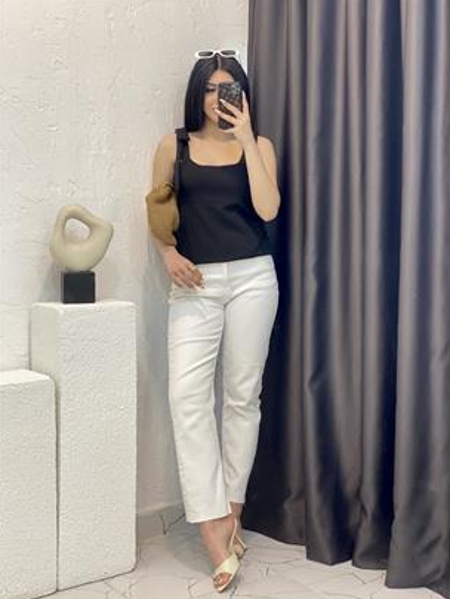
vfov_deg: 36.2
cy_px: 298
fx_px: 918
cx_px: 226
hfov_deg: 27.5
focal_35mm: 53
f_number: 2
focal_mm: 6
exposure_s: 1/100
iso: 125
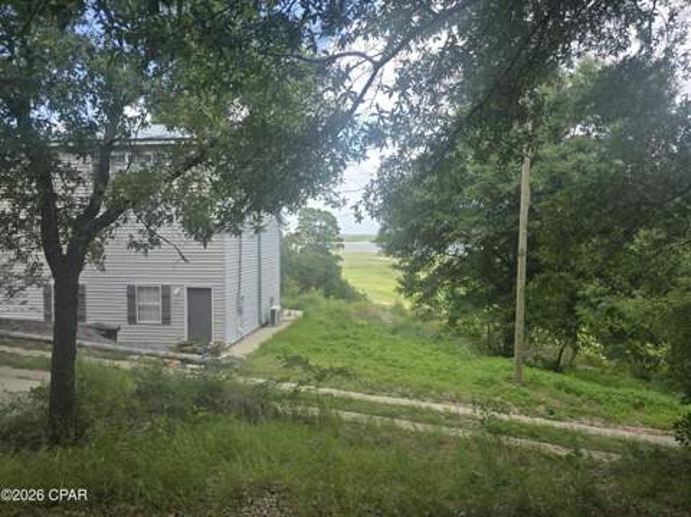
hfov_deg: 74.0
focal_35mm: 23
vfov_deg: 58.8
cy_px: 258
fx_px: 459
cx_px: 346
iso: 12
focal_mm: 6.3
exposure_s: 1/277
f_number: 1.7
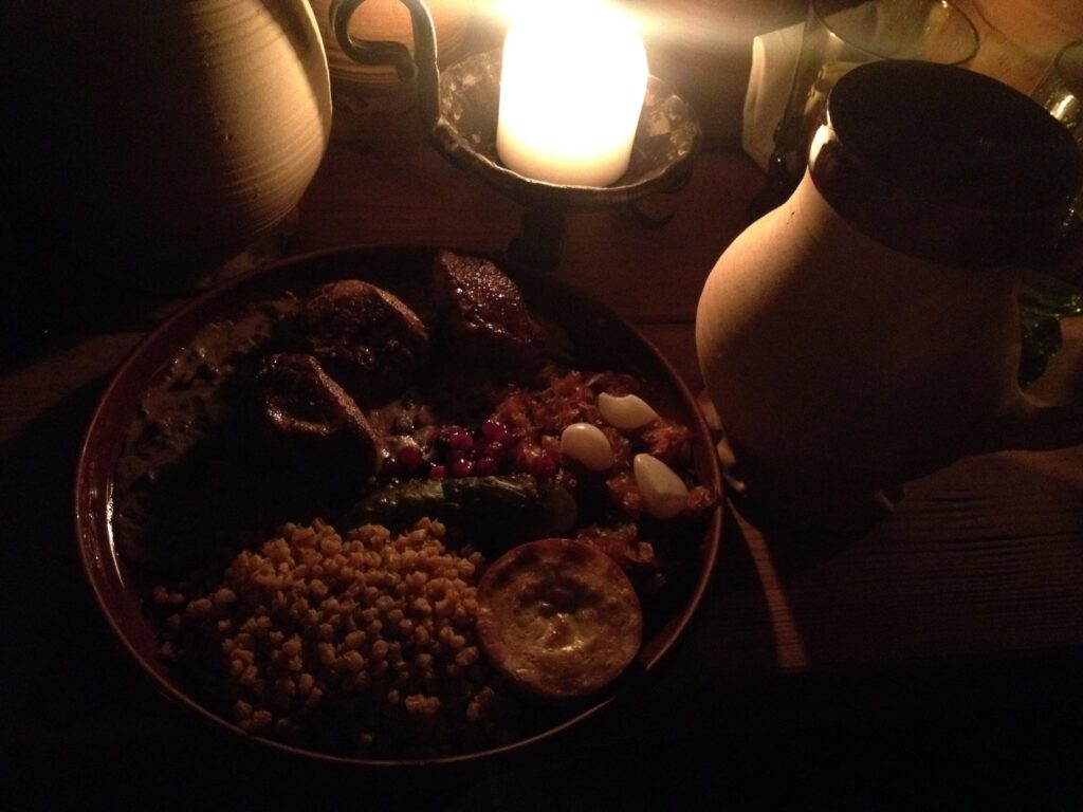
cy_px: 406
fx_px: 1095
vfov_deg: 40.7
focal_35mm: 35
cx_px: 542
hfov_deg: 52.6
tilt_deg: -48.8
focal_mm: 4.28
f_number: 2.4
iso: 800
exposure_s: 1/15
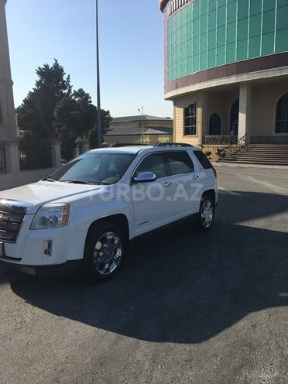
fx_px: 322
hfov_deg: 48.2
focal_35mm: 29
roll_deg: +1.6
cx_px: 144
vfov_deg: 61.7
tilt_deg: -10.2
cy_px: 192
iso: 25
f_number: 2.2
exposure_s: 1/2024
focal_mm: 4.15
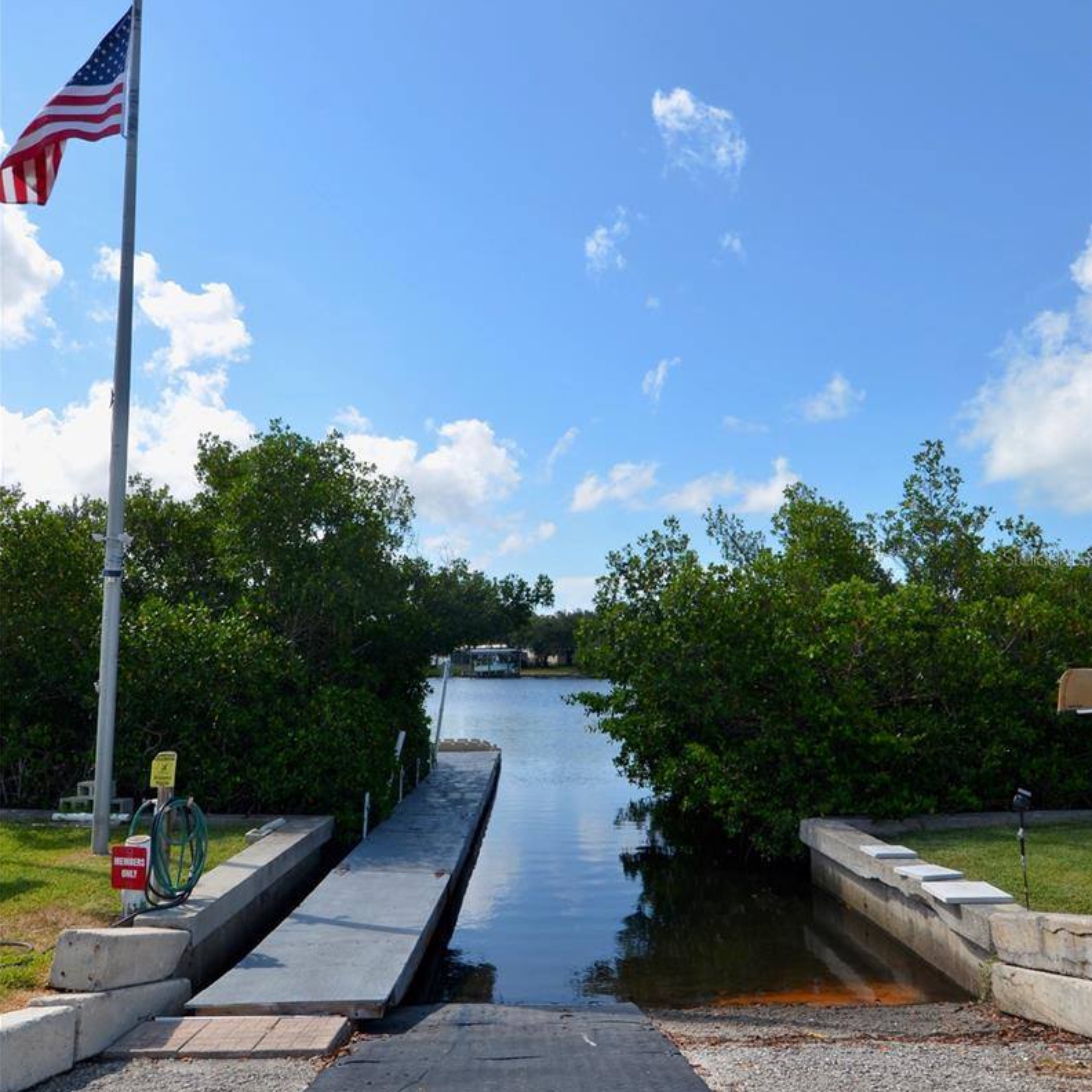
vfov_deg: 59.1
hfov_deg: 59.1
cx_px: 547
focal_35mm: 27
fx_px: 964
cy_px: 558
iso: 100
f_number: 9
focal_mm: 14
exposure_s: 1/250
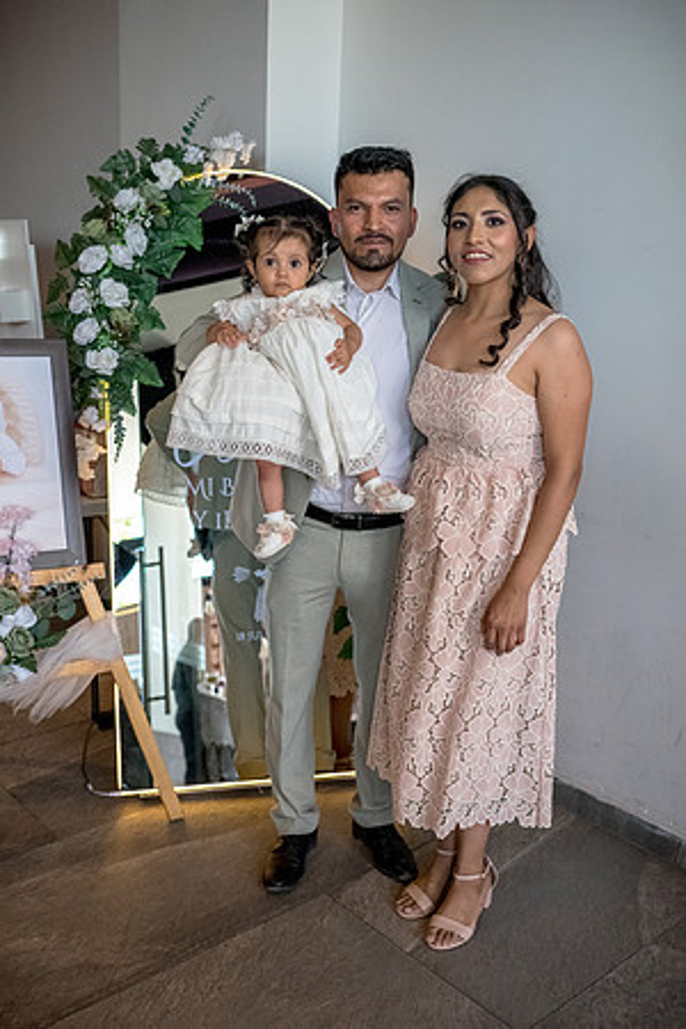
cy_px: 514
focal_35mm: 35
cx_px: 343
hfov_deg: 37.9
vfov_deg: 54.4
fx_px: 1000
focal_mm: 35
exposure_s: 1/800
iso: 2000
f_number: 3.2
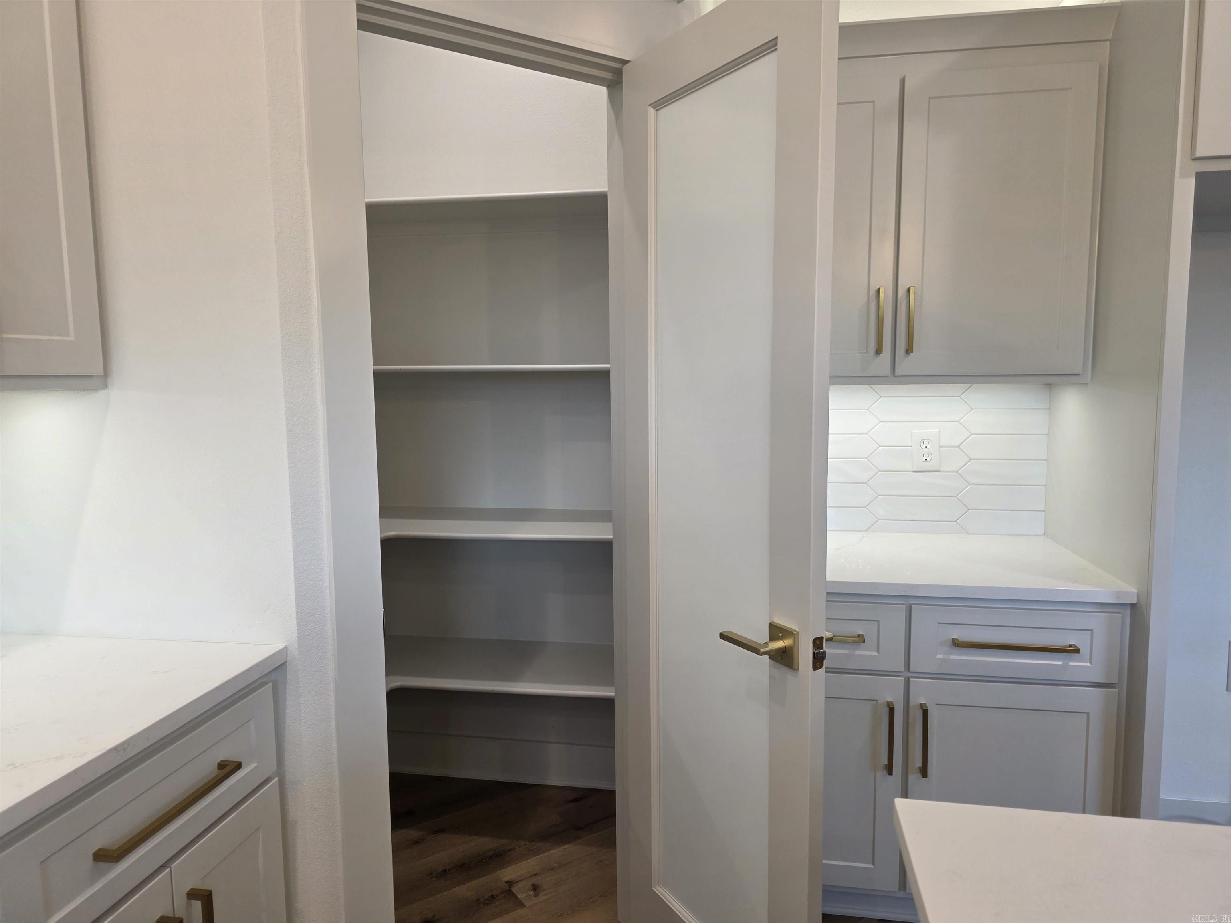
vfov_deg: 58.9
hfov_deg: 73.9
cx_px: 616
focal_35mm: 23
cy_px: 462
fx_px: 818
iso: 80
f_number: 1.7
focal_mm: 6.3
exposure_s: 1/120
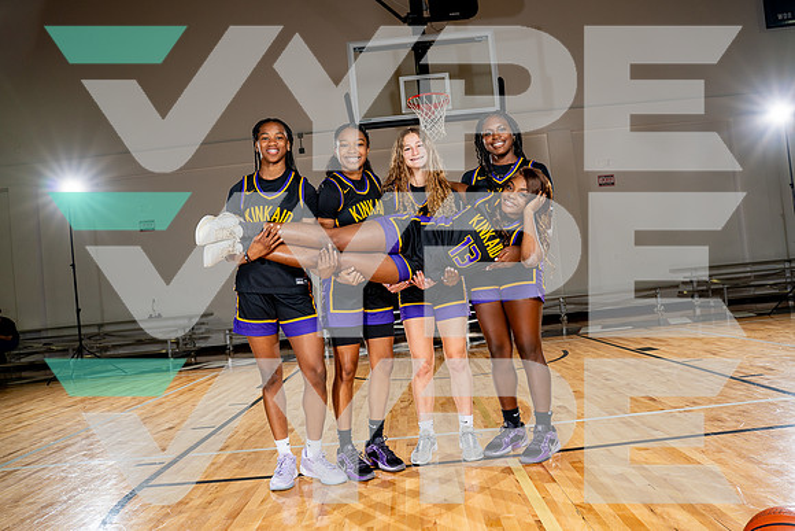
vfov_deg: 46.4
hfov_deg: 65.5
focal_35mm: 28
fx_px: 618
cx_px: 398
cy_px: 266
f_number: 5.6
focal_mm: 28
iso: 200
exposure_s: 1/250
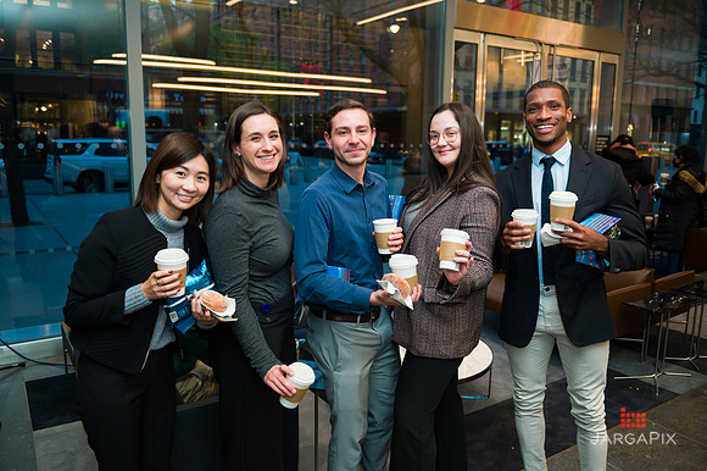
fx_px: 569
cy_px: 236
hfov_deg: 63.7
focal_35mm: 29
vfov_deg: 44.9
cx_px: 354
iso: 400
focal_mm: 29
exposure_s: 1/200
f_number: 3.2
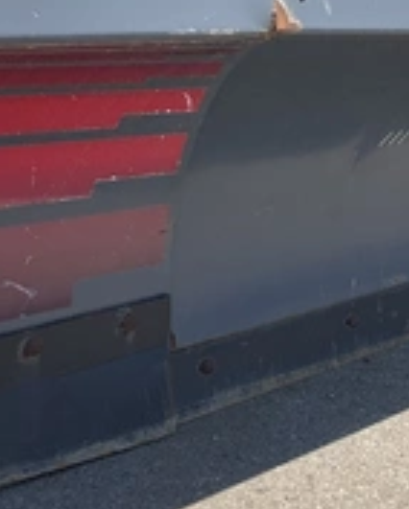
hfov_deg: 23.6
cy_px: 302
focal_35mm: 64
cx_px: 320
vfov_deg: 29.5
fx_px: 967
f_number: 1.8
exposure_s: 1/1168
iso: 25
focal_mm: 3
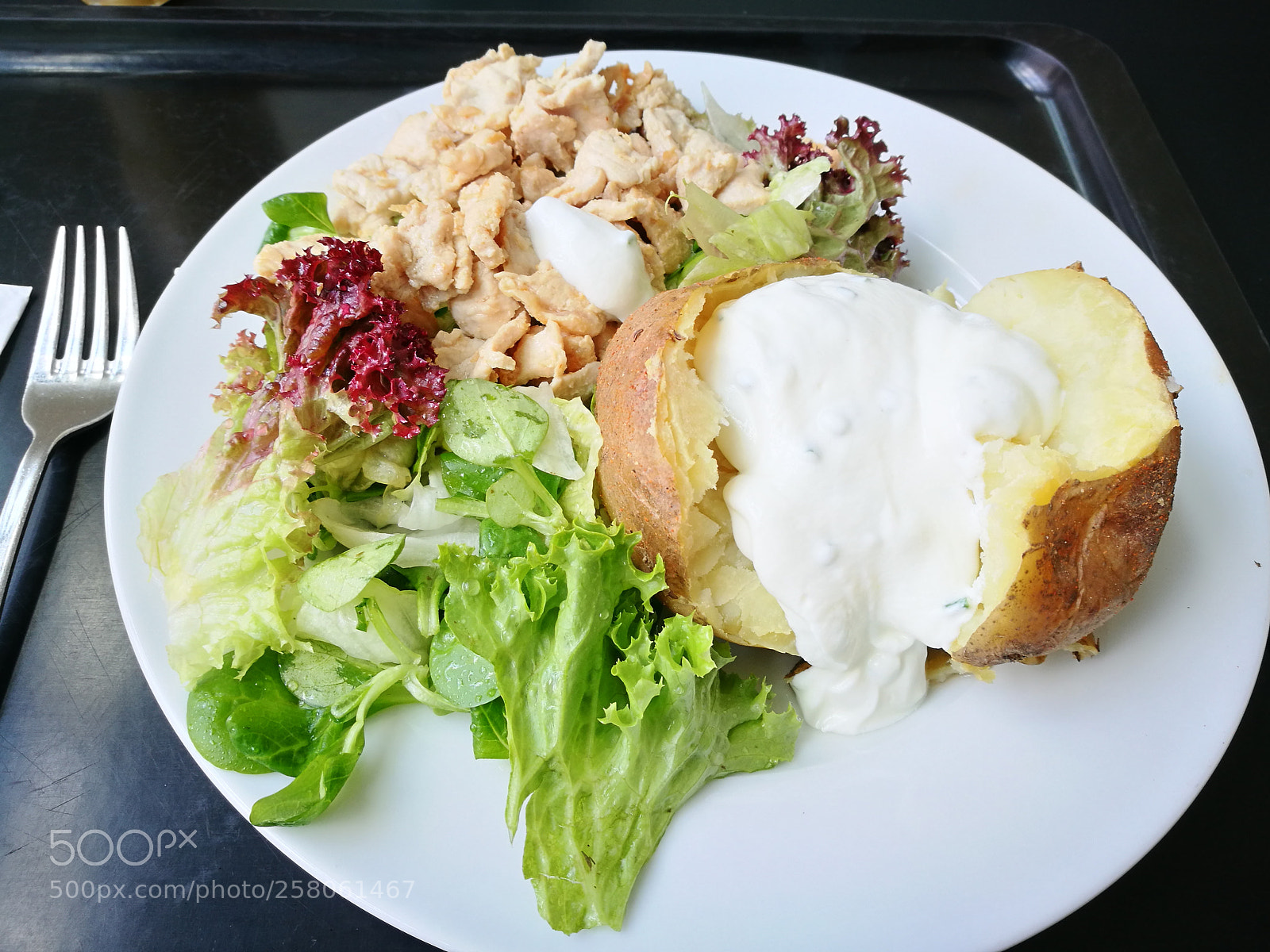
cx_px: 635
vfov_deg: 51.4
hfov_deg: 65.3
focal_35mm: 27
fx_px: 991
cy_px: 476
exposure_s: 1/33.3
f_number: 2.2
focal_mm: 4.5
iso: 80
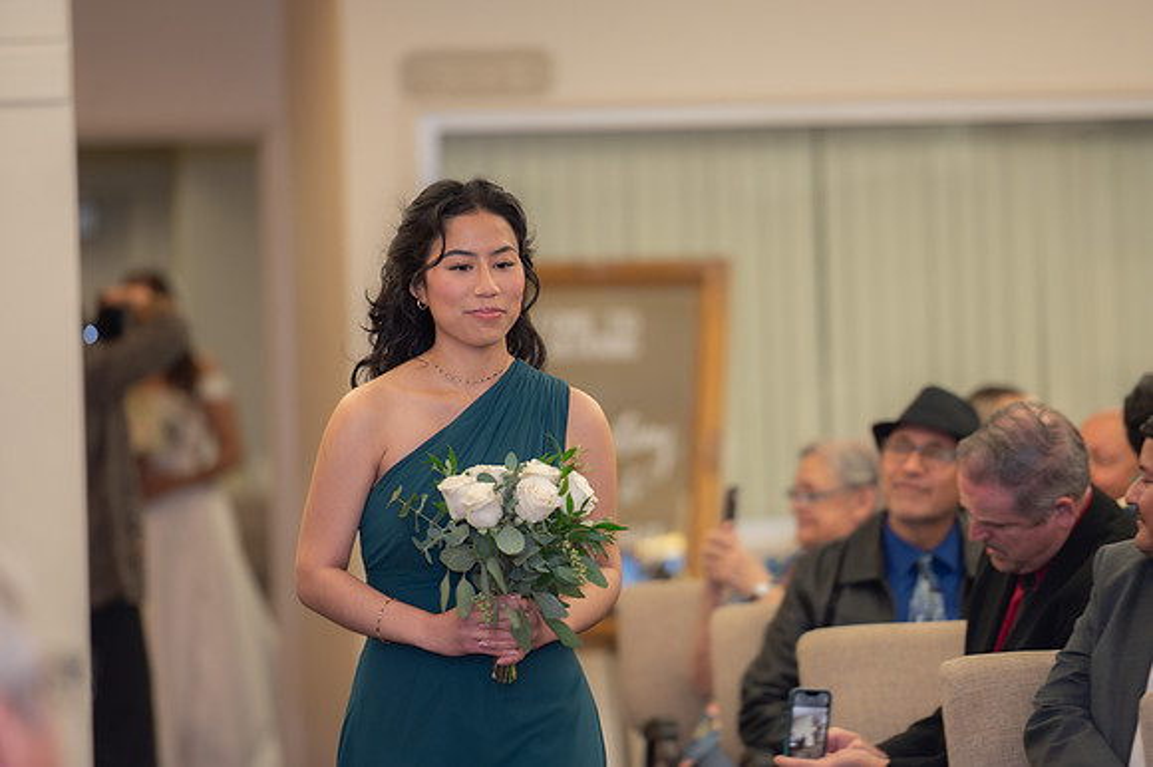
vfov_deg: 6.9
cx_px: 576
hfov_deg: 10.3
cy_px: 384
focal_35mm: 200
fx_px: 6402
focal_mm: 200
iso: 200
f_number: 2.8
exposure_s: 1/80
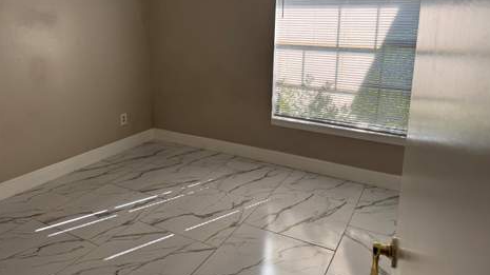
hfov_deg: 69.9
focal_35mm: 27
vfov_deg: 42.4
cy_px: 100
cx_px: 251
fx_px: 351
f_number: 1.78
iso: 80
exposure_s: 1/549
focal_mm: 6.76
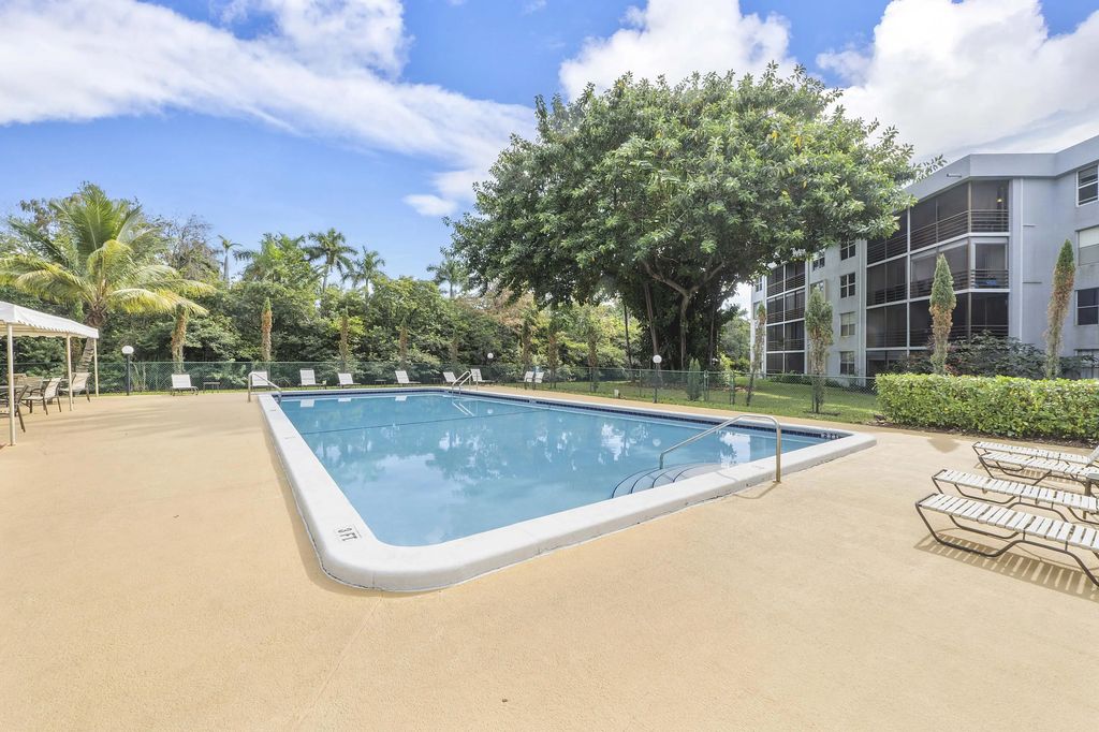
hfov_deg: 100.4
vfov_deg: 77.3
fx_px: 458
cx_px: 550
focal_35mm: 15
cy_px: 366
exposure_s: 1/80
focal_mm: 10
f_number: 11
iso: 100
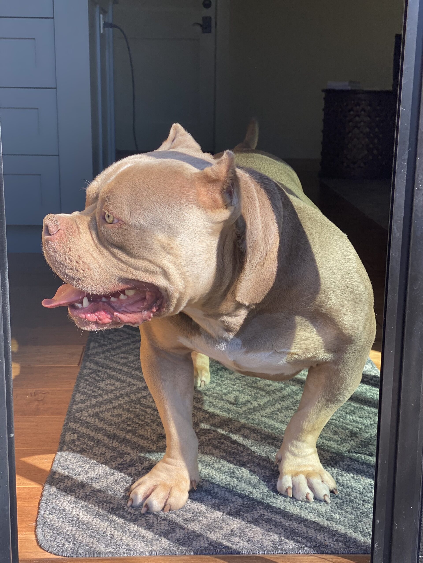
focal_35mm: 52
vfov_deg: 36.8
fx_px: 847
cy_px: 282
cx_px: 212
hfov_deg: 28.0
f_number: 2
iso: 20
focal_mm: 6
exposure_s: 1/124
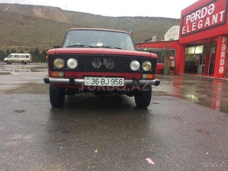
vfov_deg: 48.2
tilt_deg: -7.4
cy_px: 86
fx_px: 191
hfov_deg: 61.7
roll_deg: -1.5
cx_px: 114
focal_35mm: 29
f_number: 2.2
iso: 64
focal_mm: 4.15
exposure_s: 1/33
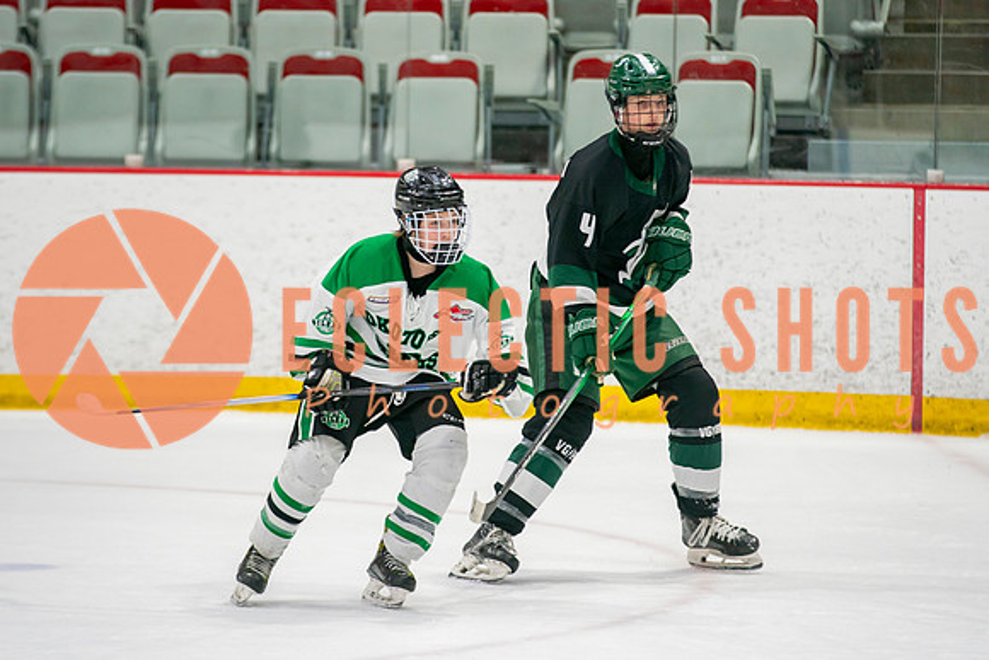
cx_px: 511
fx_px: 6945
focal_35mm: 253
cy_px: 269
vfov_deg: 5.4
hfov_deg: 8.1
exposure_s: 1/640
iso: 1000
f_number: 3.2
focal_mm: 200
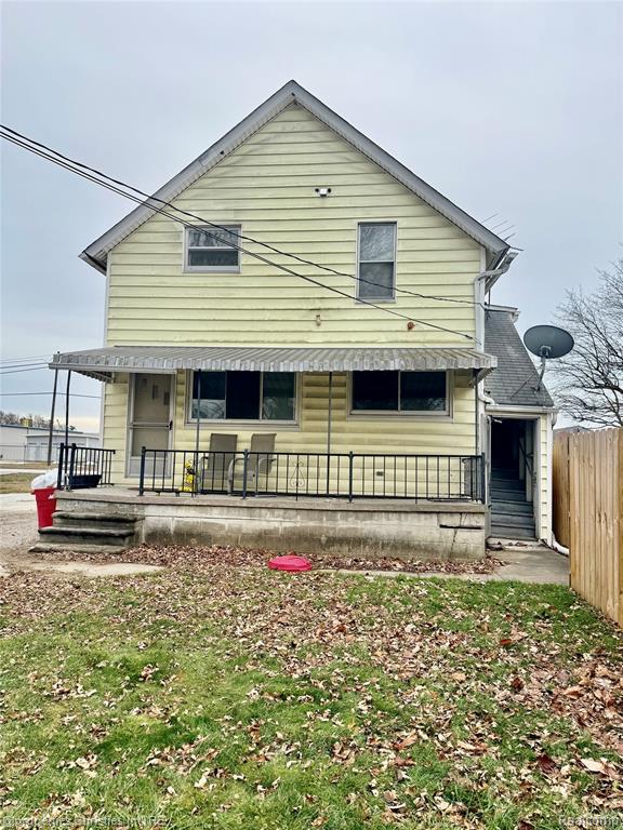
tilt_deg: +3.9
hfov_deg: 56.8
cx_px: 312
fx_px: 576
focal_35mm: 24
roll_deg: -1.5
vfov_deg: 71.6
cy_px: 415
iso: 80
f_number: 1.78
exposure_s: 1/868
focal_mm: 6.76
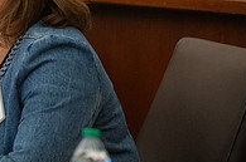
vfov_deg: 2.3
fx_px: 4070
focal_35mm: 597
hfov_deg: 3.5
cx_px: -82
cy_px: -59
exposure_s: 1/160
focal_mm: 200
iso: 2000
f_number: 2.8
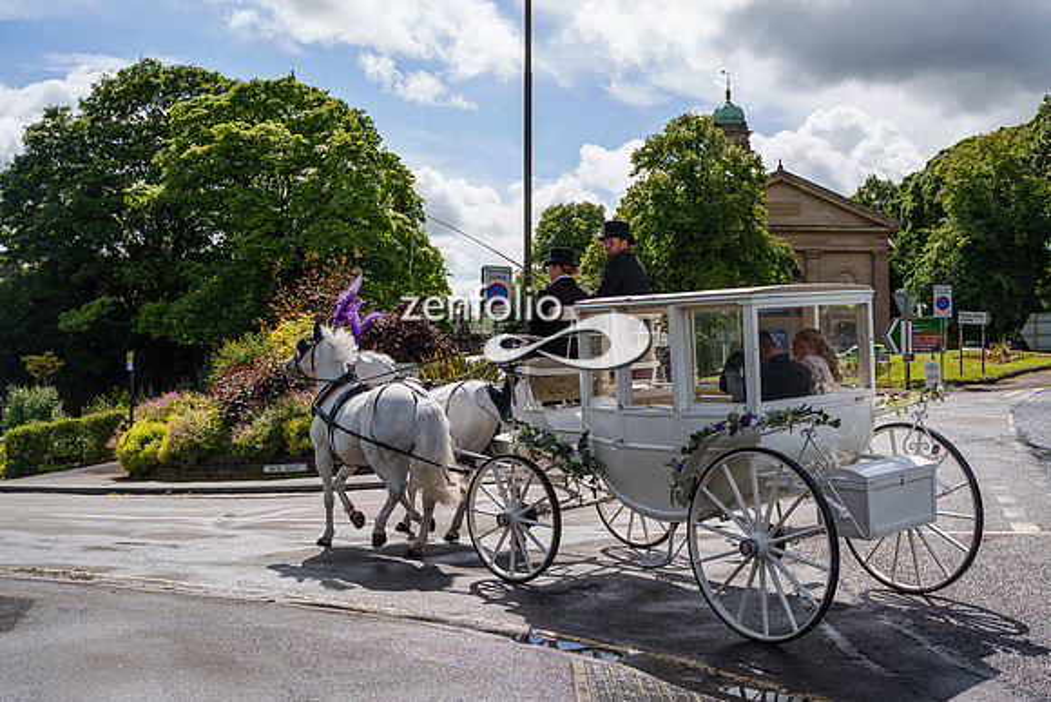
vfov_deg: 34.7
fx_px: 1122
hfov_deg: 49.9
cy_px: 355
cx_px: 632
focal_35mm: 38
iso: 200
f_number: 3.5
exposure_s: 1/4000
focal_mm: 28
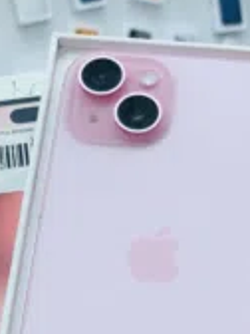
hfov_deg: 11.9
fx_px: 1194
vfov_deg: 15.7
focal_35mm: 124
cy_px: 306
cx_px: 95
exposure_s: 1/100
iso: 25
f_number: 2.4
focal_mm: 6
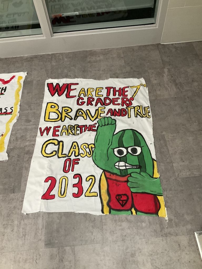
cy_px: 134
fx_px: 226
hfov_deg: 48.2
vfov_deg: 61.7
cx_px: 101
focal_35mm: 29
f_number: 1.8
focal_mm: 3
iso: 200
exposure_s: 1/60
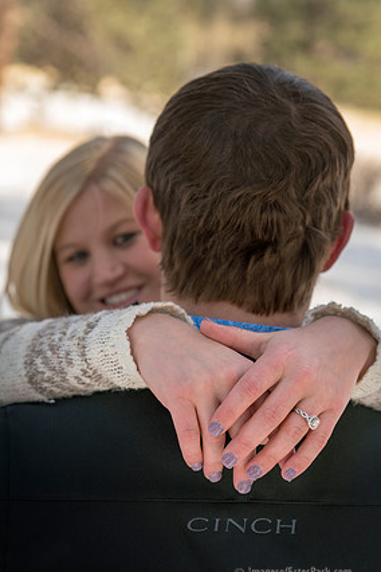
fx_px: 1175
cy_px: 279
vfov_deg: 27.3
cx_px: 197
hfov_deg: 18.4
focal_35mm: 74
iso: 250
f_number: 4
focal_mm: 70
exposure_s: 1/500
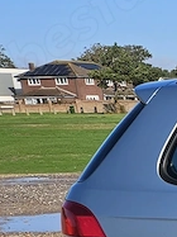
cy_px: 327
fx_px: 840
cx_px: 587
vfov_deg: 15.1
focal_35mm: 123
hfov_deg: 8.9
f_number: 1.8
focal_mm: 5.4
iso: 25
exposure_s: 1/2000
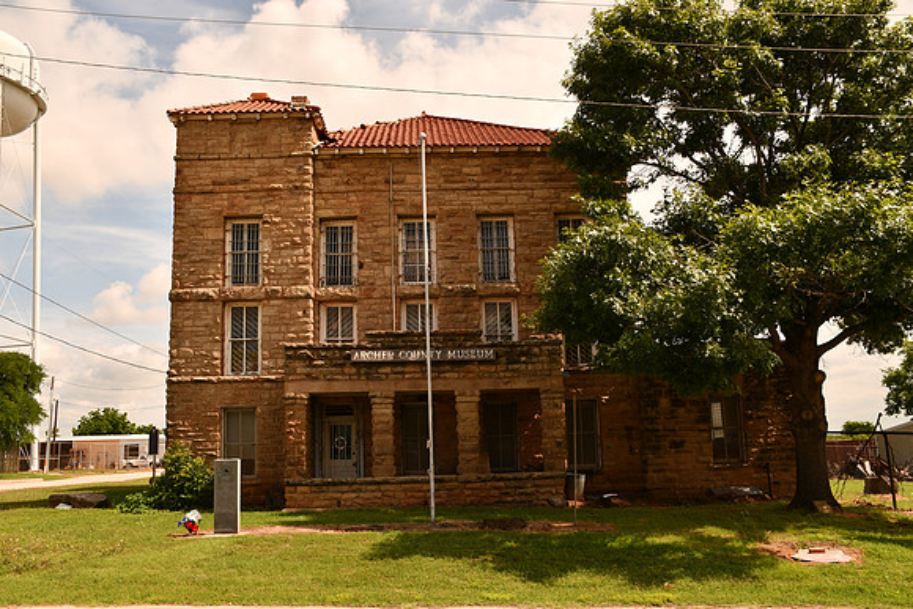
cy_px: 304
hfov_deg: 57.2
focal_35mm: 33
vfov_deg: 40.0
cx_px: 456
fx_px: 837
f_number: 11
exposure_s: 1/125
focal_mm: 22
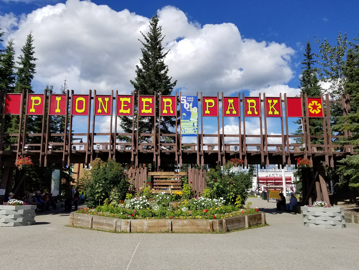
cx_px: 180
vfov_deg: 53.1
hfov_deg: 67.3
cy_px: 135
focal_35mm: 26
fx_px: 270
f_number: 1.7
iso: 50
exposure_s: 1/4024
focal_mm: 4.25
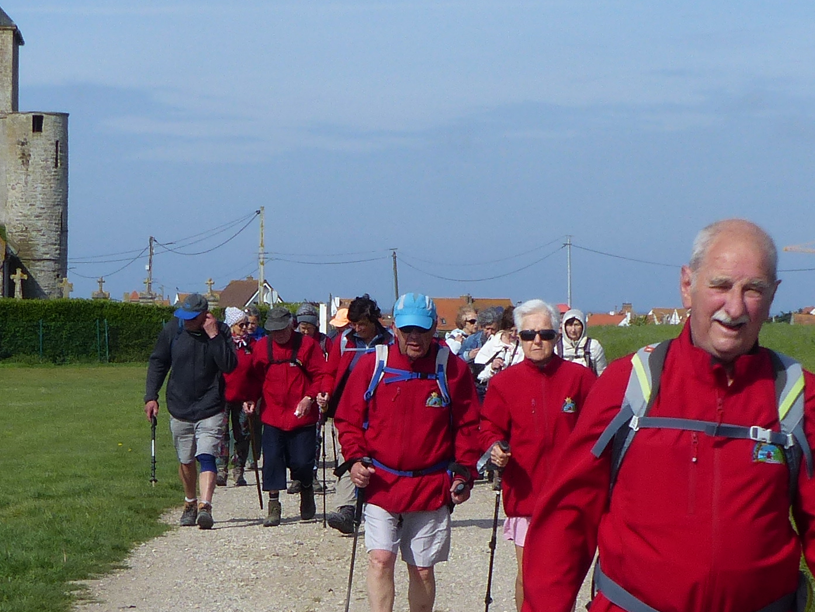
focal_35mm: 129
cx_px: 360
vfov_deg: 11.5
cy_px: 414
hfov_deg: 15.3
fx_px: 3038
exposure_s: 1/1300
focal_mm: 8.1
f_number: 4
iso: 100
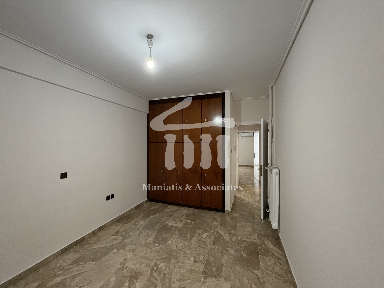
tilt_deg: +0.1
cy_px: 144
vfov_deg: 85.7
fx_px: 155
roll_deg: +0.2
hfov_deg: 102.1
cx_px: 192
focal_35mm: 14
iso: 500
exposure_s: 1/50
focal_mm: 2.22
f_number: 2.2
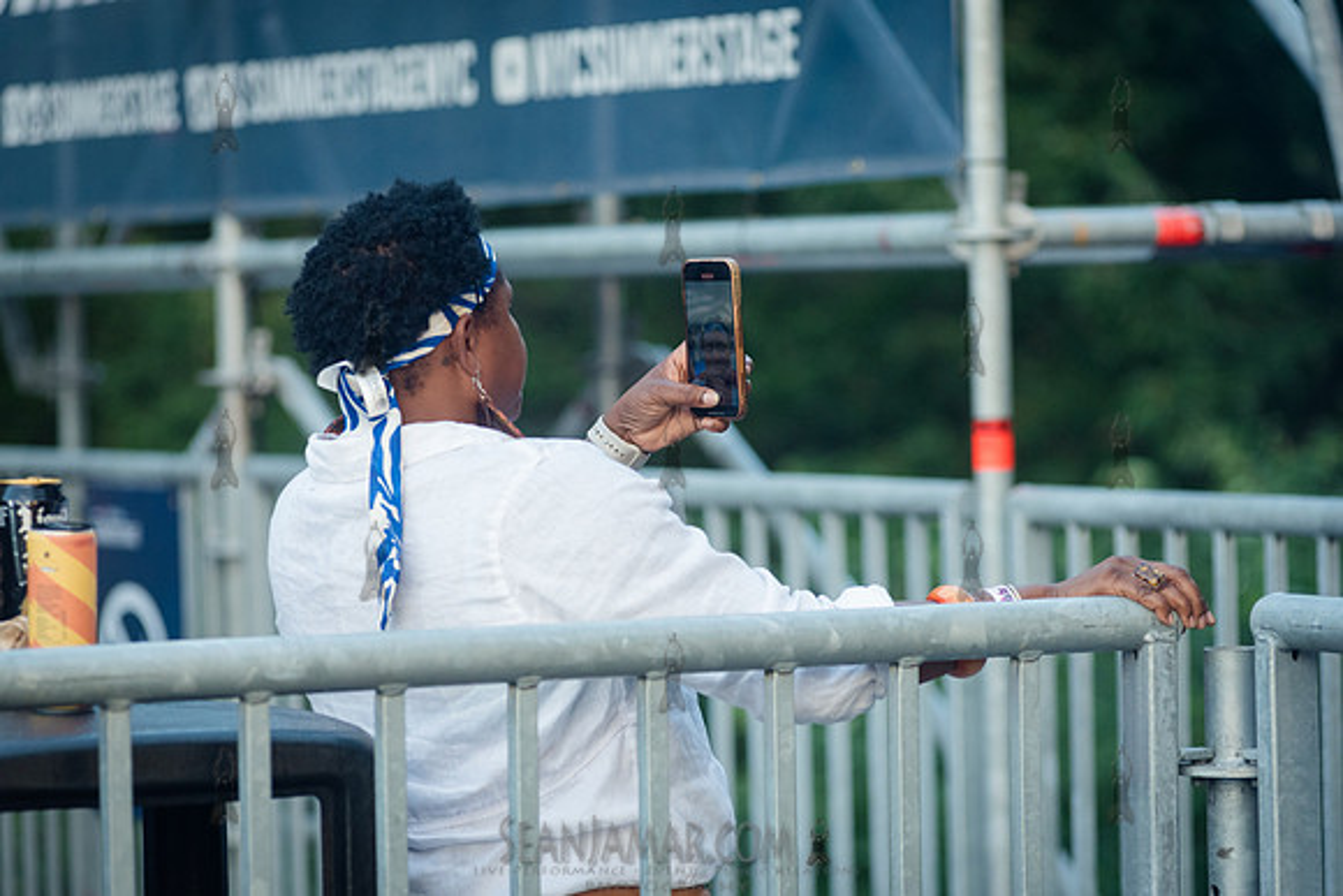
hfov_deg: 14.2
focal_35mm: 145
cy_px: 448
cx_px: 672
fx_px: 5410
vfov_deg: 9.5
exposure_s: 1/500
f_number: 4
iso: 2000
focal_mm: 145
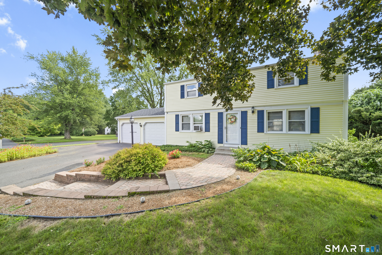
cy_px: 128
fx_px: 127
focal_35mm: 12
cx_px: 191
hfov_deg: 112.6
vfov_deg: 90.0
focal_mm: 12
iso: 320
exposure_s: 1/200
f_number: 7.1
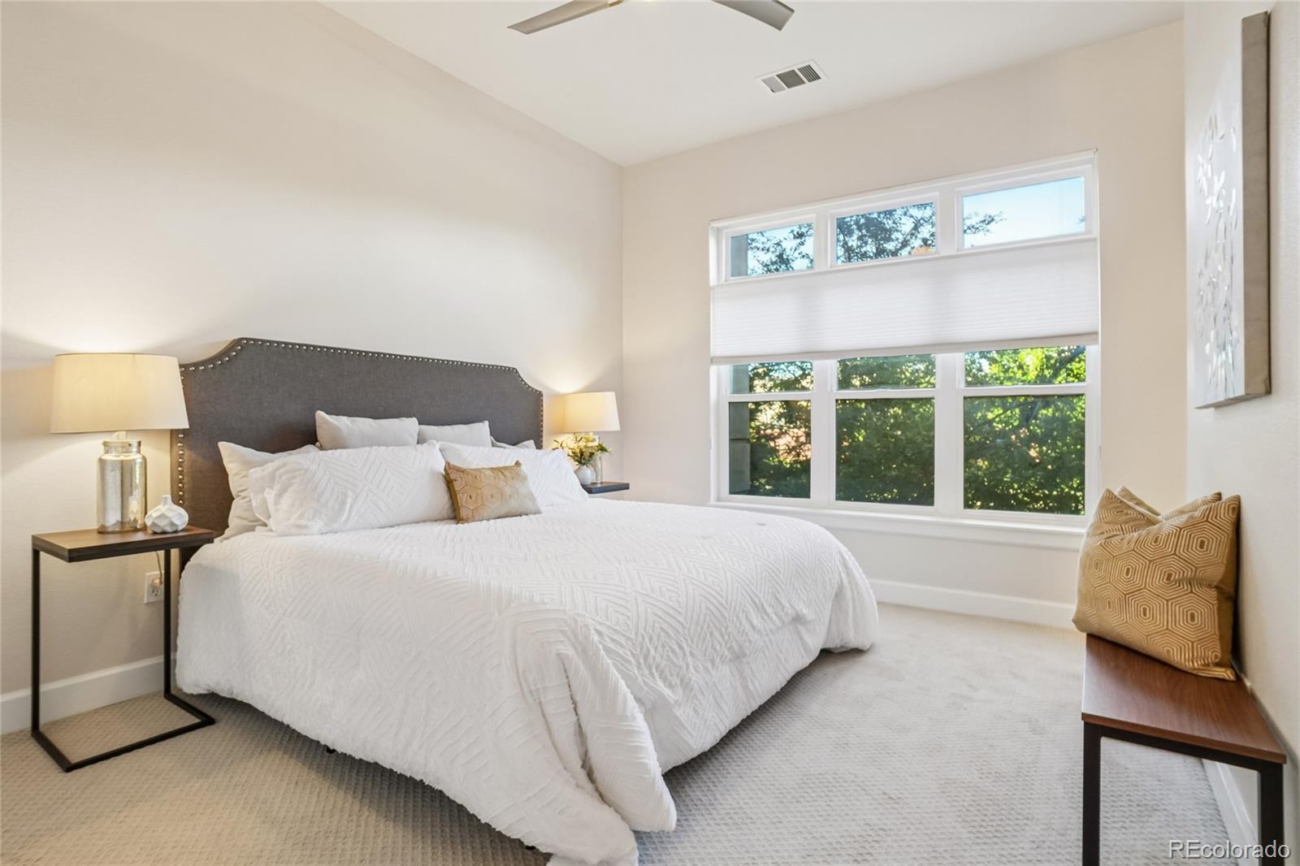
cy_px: 433
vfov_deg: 72.0
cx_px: 650
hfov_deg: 95.0
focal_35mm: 16
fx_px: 596
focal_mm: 11
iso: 400
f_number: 8
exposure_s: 1/20
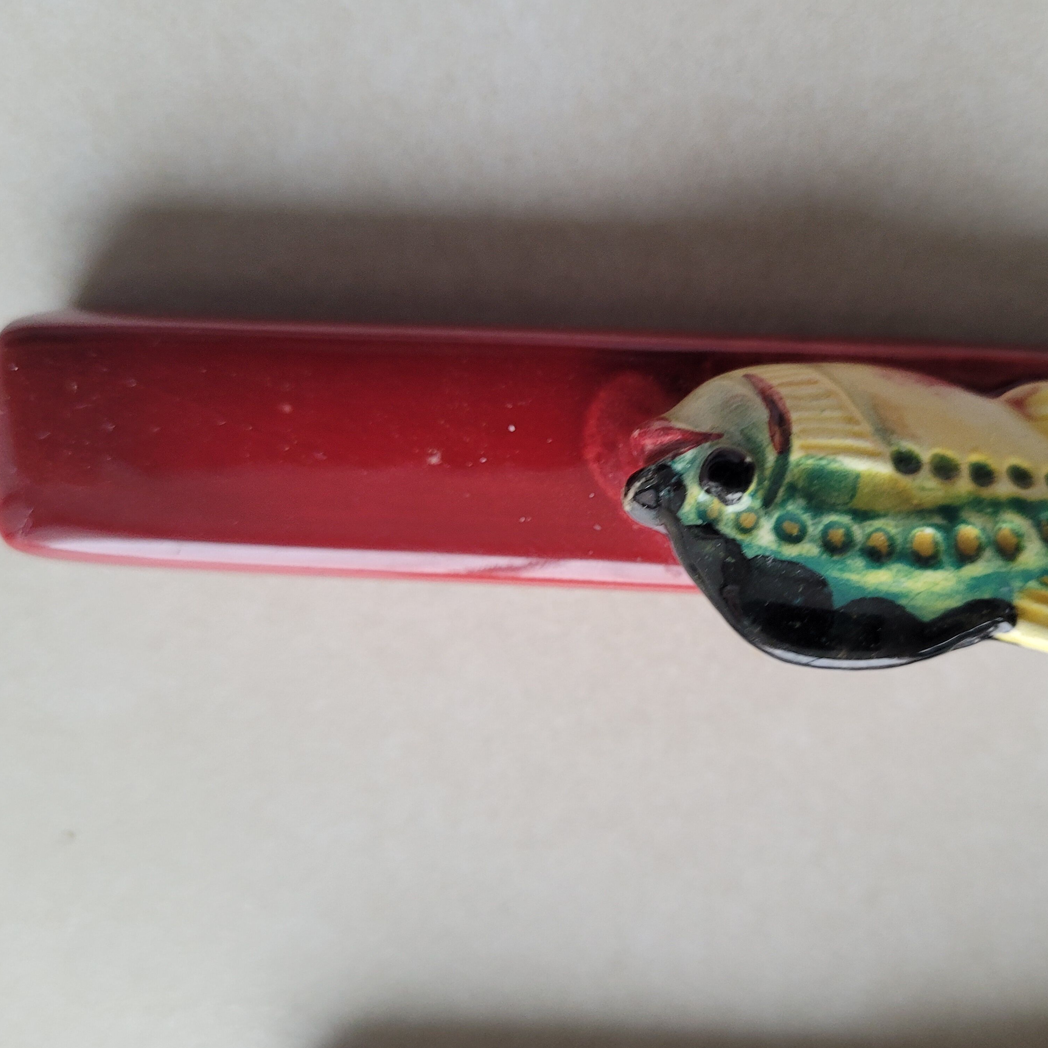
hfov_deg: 52.0
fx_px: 1062
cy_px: 522
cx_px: 648
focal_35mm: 31
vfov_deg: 52.5
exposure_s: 1/100
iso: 200
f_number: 1.8
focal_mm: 5.4
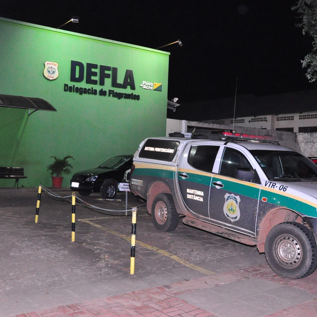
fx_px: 421
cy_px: 157
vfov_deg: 41.3
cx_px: 154
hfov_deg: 41.2
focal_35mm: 41
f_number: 5.6
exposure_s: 1/100
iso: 3200
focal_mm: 21
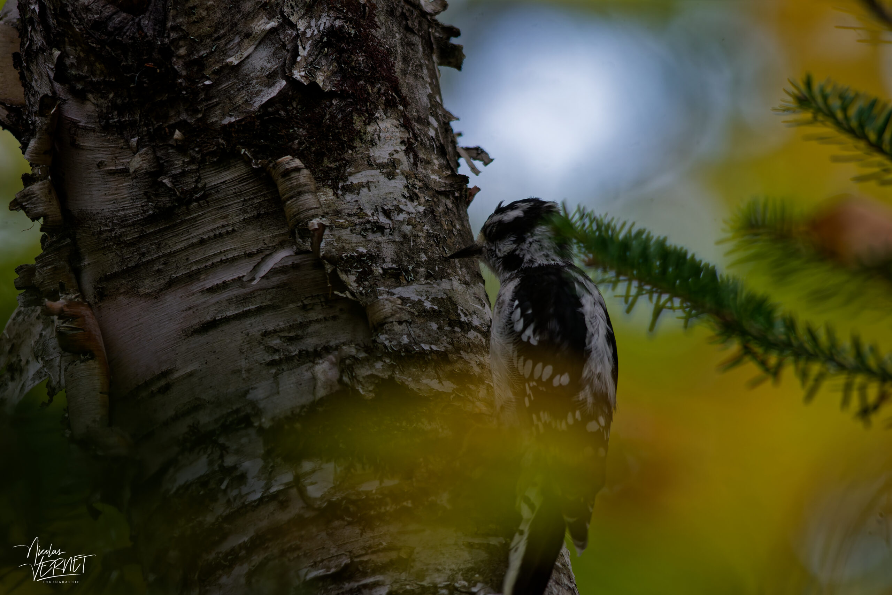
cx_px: 446
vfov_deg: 1.8
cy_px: 298
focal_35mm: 750
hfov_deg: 2.7
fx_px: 18583
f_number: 7.1
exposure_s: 1/800
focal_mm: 500
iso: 800
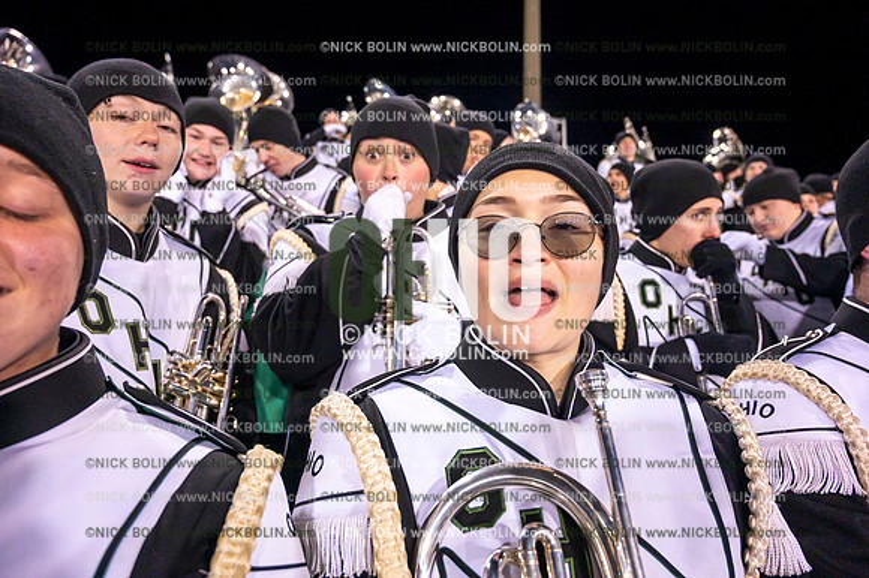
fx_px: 579
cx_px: 434
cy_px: 289
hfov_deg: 73.8
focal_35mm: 24
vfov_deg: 53.1
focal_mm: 24
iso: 5000
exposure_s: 1/640
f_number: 4.5
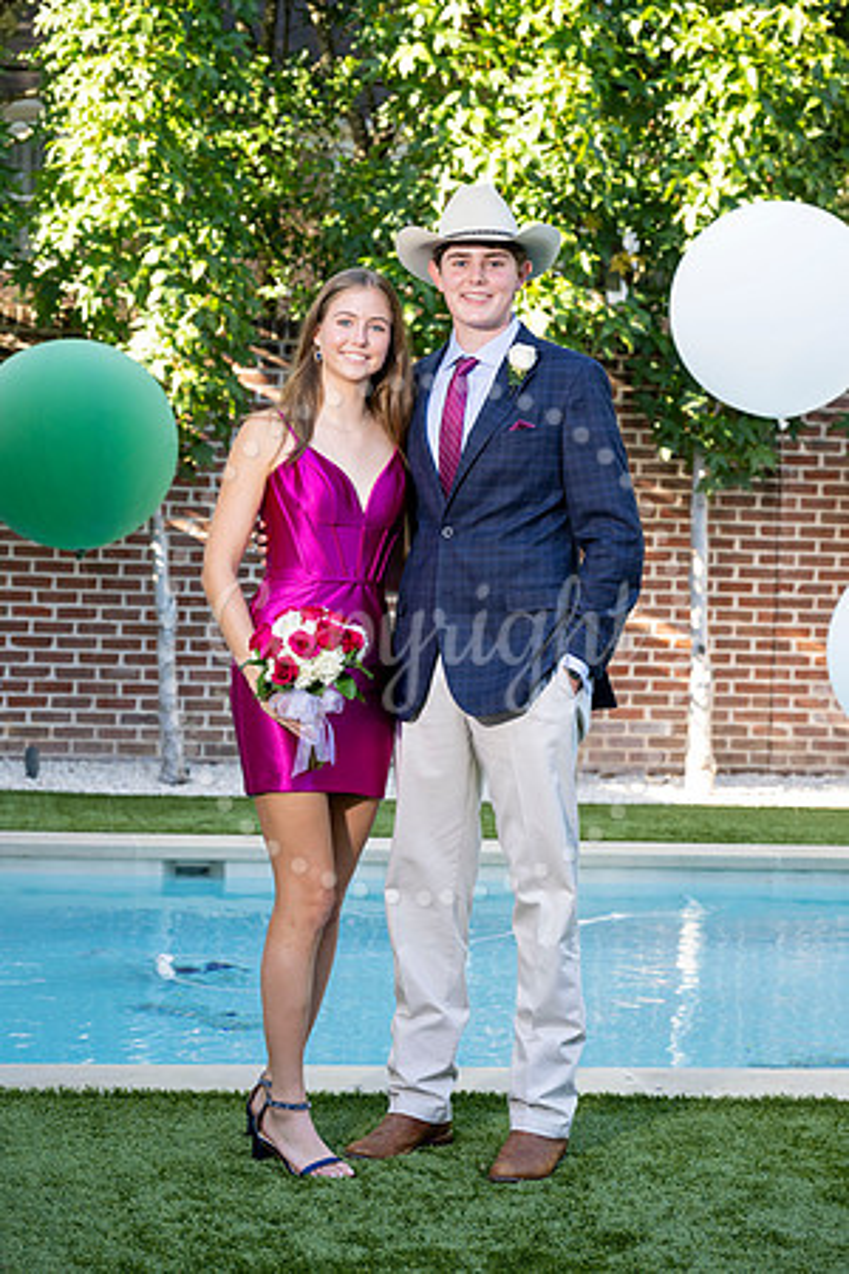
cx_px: 424
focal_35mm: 79
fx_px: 2794
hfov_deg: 17.3
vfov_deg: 25.7
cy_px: 637
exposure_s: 1/200
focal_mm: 79
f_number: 5
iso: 400
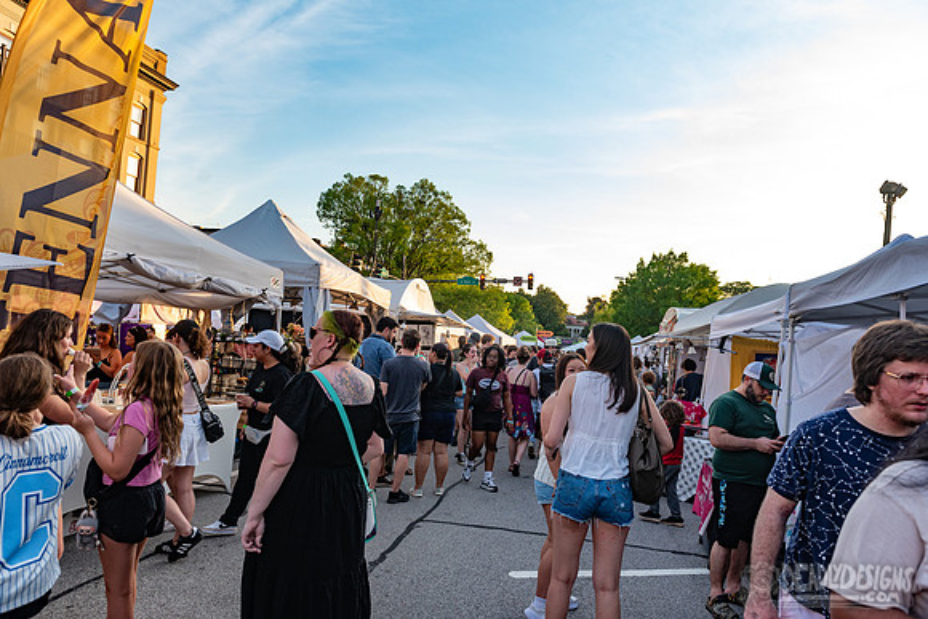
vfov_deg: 53.2
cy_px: 310
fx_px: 619
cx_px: 464
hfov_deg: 73.7
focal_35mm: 24
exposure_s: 1/400
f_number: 5
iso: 400
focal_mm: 24
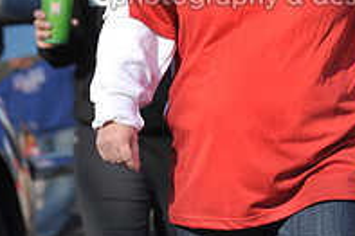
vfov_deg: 2.3
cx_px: 294
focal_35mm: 588
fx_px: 5793
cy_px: -70
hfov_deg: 3.5
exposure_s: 1/1000
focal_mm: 200
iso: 400
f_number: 5.6
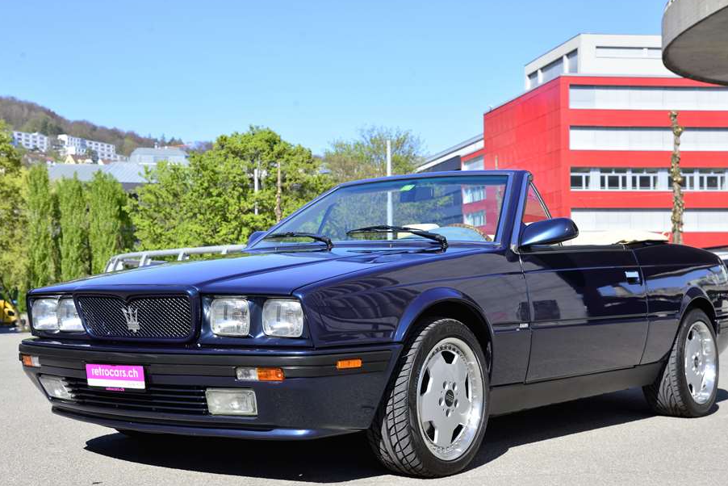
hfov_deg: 38.9
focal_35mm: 51
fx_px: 1032
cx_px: 370
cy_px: 248
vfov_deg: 26.5
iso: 200
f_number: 8
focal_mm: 48
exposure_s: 1/250
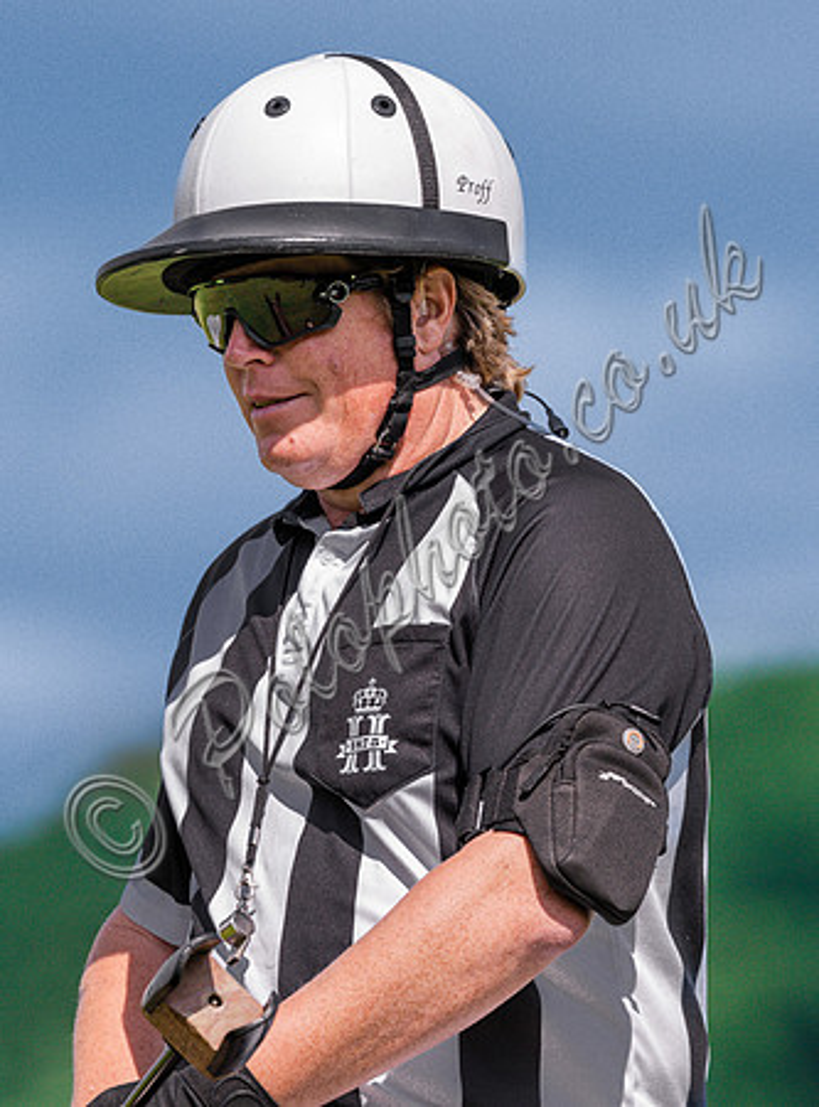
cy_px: 490
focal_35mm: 810
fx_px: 25788
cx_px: 376
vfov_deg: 2.5
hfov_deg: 1.8
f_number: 6.3
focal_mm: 500
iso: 400
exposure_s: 1/1600
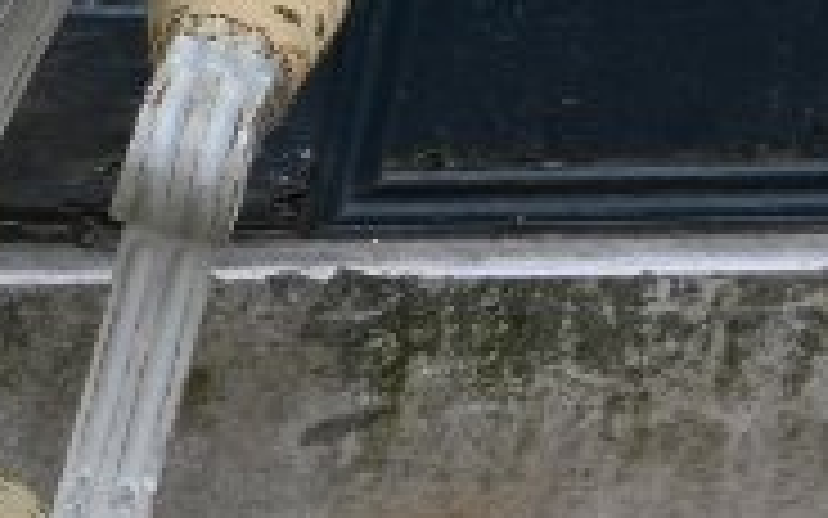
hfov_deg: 7.9
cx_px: -1814
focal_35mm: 224
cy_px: 541
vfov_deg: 5.8
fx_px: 5054
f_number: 5.6
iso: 100
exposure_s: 1/125
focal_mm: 22.5
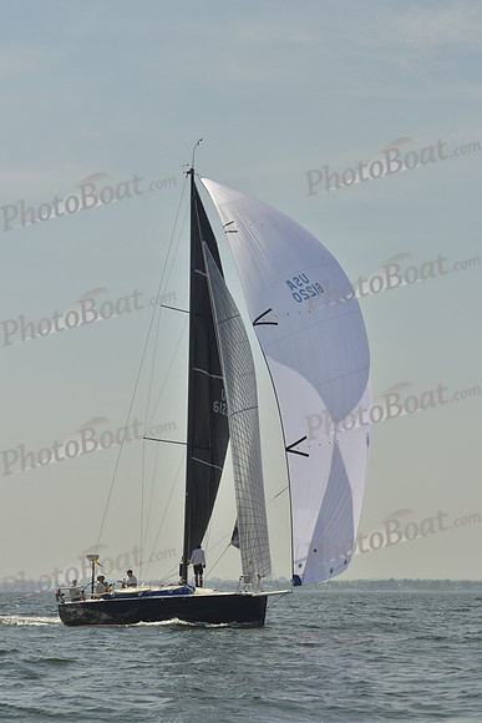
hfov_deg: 14.9
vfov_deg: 22.1
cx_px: 241
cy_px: 362
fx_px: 1846
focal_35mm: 92
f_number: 9
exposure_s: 1/1250
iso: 200
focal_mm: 92
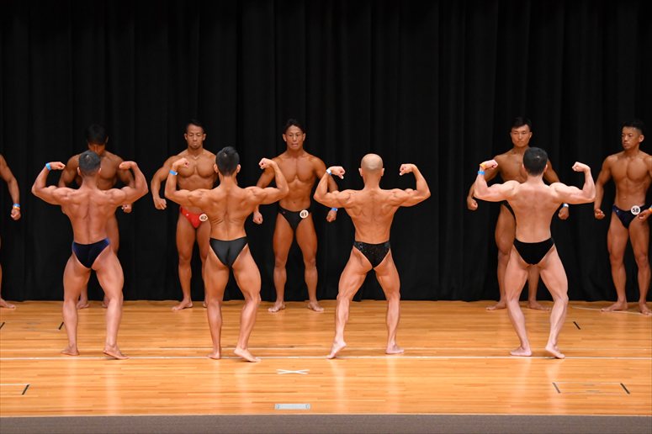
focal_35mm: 157
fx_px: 2842
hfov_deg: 13.1
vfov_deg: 8.7
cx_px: 326
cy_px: 217
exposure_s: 1/400
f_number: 5.6
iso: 4000
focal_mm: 105
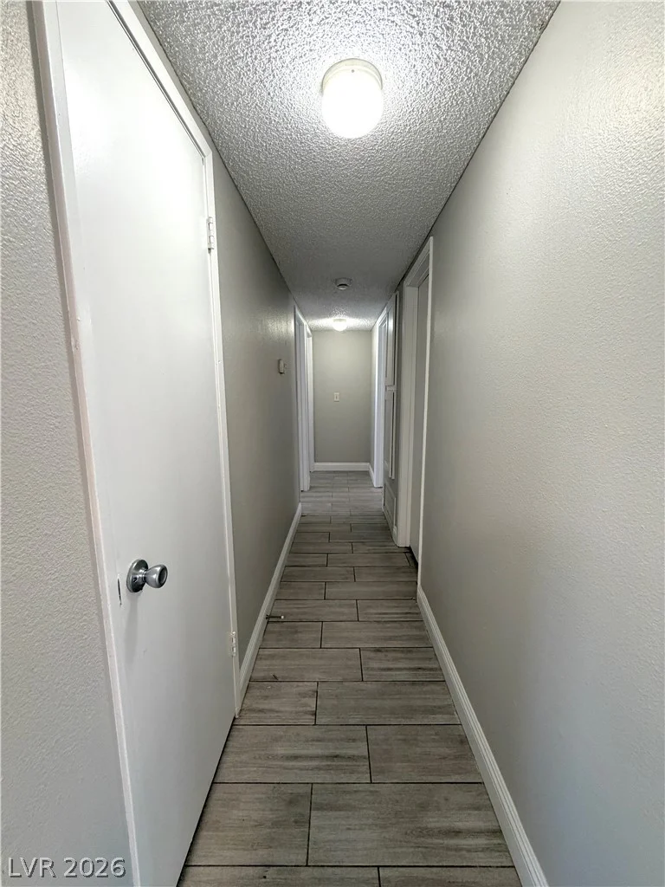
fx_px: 359
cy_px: 444
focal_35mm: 14
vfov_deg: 102.1
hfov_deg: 85.7
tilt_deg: -8.0
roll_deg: +1.6
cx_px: 332
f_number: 2.2
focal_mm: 2.22
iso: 200
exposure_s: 1/60
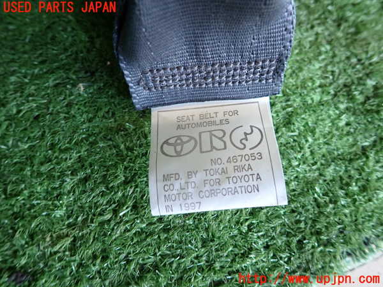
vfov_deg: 54.9
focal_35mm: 25
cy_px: 144
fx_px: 277
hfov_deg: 69.4
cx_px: 192
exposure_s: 1/40
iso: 200
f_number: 2
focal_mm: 4.5
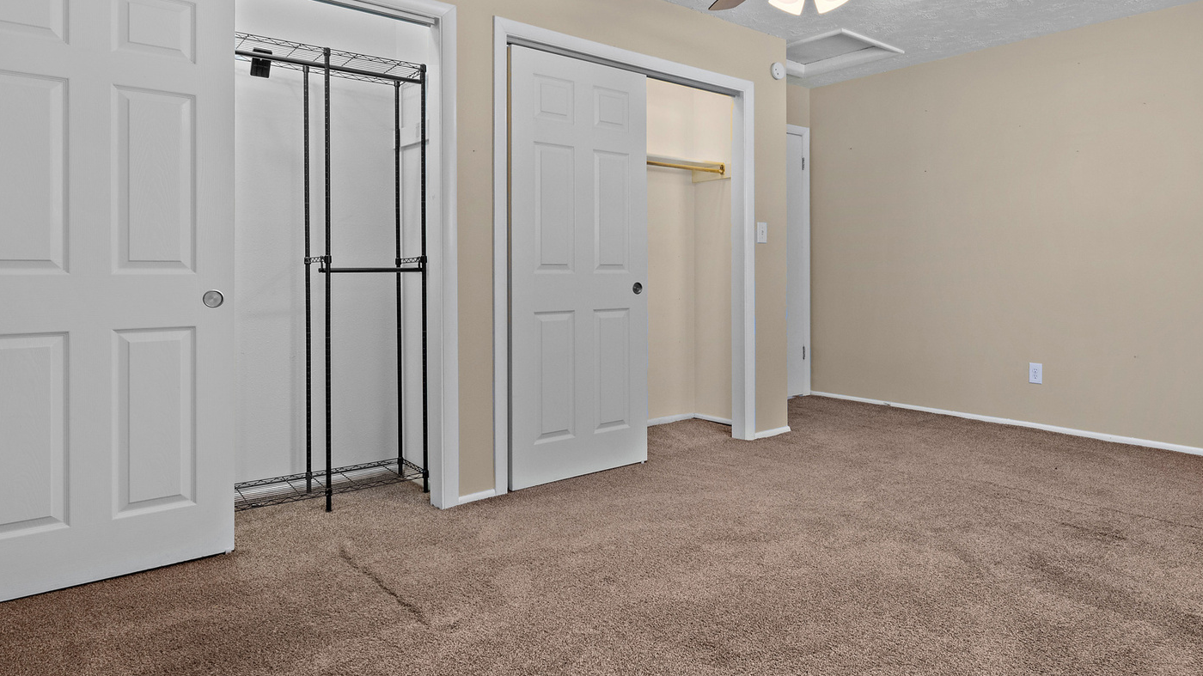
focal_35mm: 24
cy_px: 256
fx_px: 758
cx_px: 730
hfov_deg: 75.9
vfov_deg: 47.7
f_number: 8
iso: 500
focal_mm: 15.5
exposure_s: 1/2.5
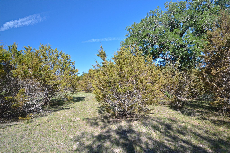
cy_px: 76
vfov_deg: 77.2
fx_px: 96
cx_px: 115
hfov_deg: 100.4
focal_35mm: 15
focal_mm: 10
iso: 200
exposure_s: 1/25
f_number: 16
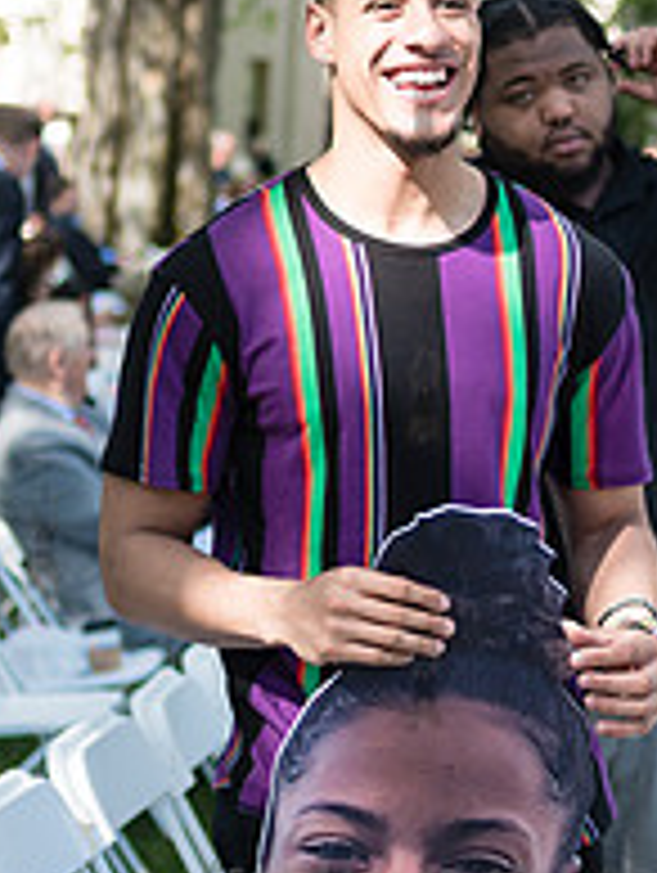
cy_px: 392
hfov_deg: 12.7
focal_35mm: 117
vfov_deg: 16.8
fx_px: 2954
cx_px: 419
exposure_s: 1/800
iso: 100
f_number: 2.5
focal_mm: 35
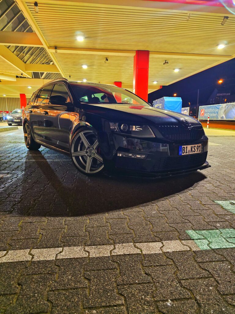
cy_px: 157
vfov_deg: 73.9
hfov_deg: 58.9
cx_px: 118
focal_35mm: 23
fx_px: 208
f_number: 1.7
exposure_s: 1/50
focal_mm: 6.3
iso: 1600
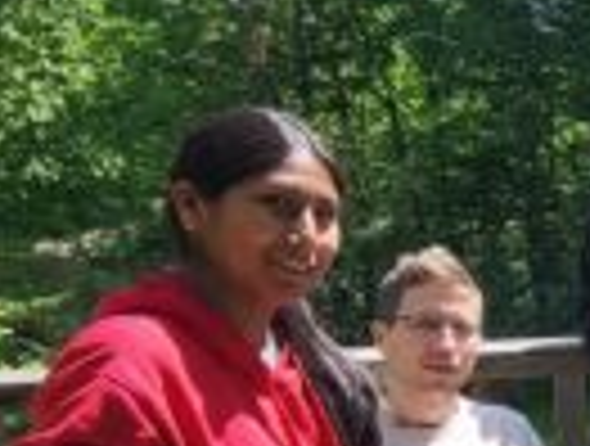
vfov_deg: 18.9
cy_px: 446
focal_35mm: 76
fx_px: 1299
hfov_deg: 18.3
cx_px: 1144
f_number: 2.2
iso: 32
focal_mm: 1.74
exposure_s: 1/606
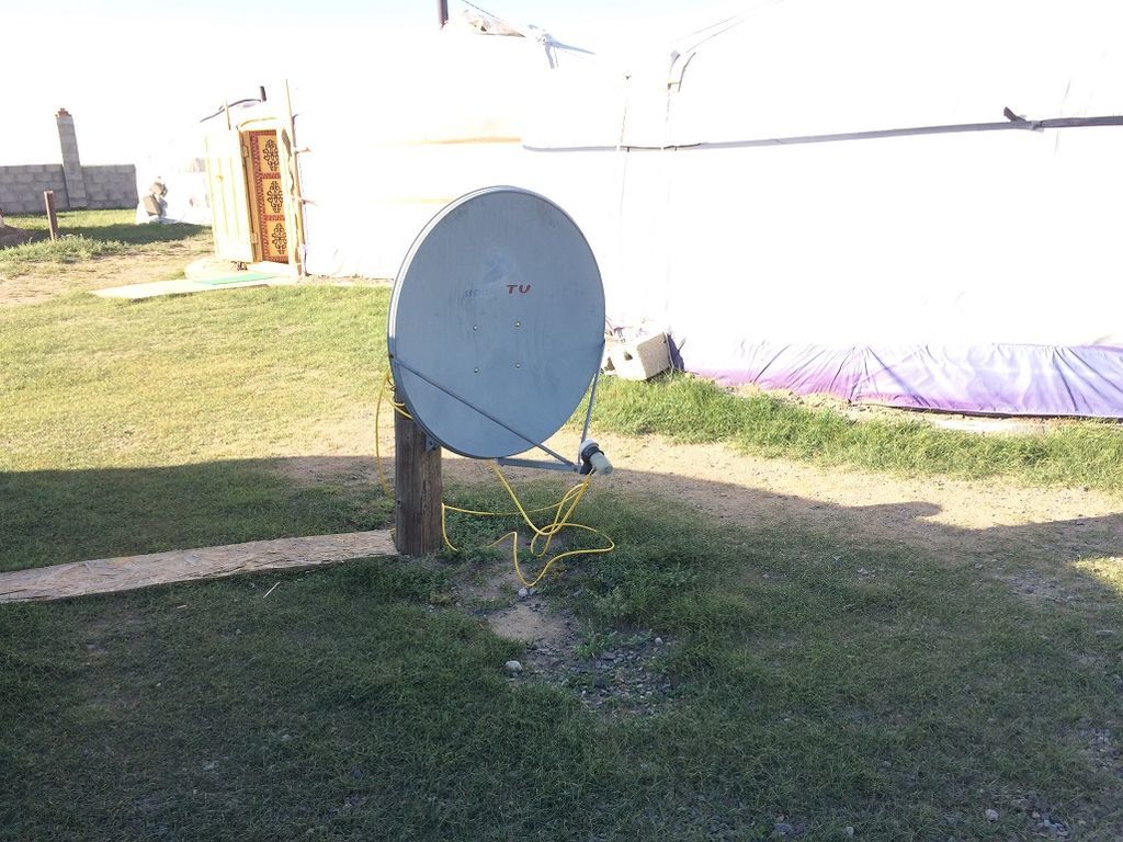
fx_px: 941
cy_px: 421
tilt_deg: -16.9
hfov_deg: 61.7
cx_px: 562
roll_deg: +0.3
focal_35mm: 29
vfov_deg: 48.2
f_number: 2.2
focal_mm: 4.15
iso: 32
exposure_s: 1/488
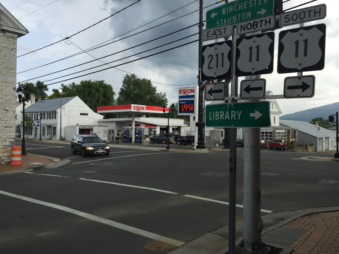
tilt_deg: +0.8
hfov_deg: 61.7
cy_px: 127
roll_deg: -2.1
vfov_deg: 48.2
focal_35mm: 29
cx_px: 170
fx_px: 284
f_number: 2.2
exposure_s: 1/471
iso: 32
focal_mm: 4.15
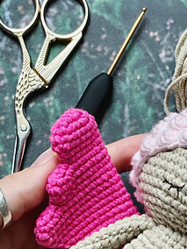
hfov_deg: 12.6
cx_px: 162
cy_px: 274
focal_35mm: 117
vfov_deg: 16.3
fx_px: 843
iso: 125
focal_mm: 6
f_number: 2
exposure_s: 1/122
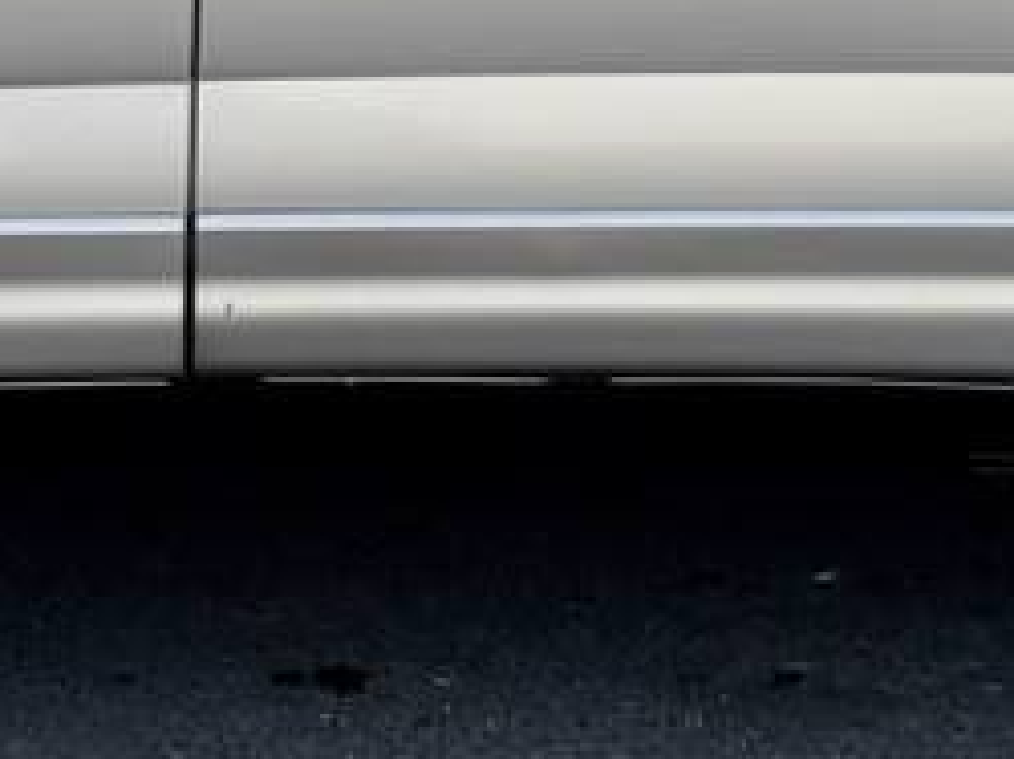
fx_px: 3600
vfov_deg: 11.3
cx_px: 385
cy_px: -572
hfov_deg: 16.0
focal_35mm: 123
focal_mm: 6.76
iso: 80
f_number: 1.78
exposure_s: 1/3953
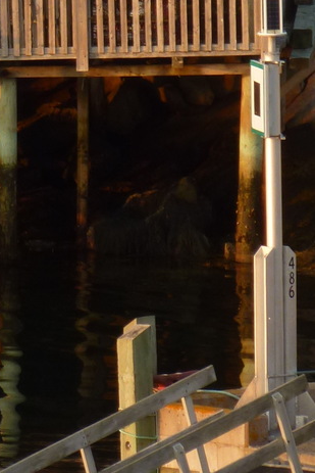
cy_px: -129
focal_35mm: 590
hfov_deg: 2.3
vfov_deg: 3.5
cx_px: -150
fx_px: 7737
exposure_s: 1/100
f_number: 5.5
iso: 100
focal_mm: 35.2
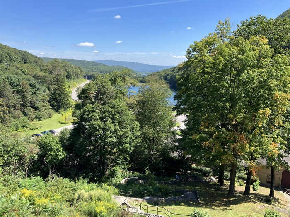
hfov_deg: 63.4
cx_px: 145
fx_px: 235
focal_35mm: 28
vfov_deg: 49.7
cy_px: 108
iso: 32
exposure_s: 1/747
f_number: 1.8
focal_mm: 3.99
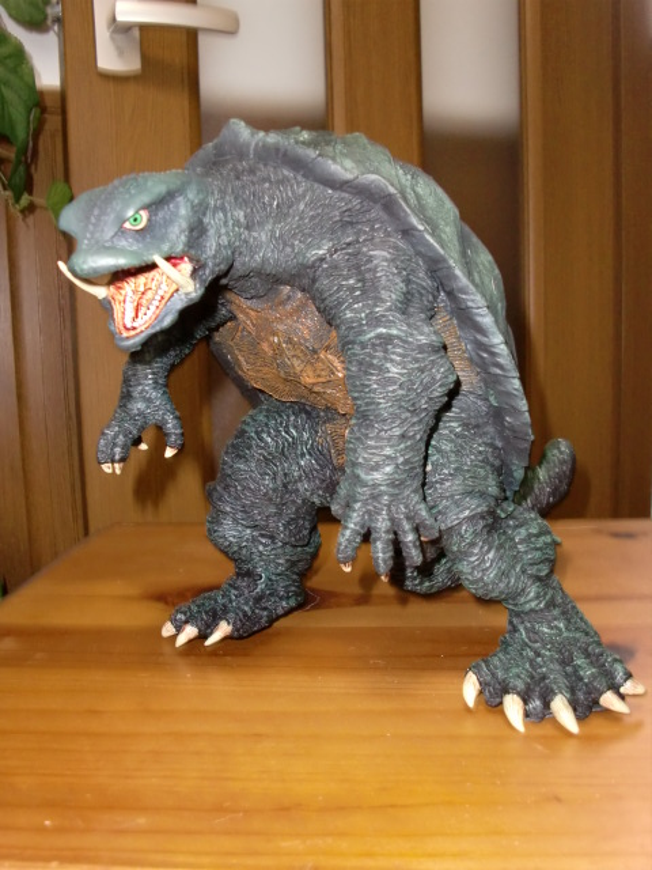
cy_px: 435
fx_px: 904
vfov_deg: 51.4
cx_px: 326
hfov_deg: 39.7
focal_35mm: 36
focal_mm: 6.3
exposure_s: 1/30
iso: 400
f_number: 2.8
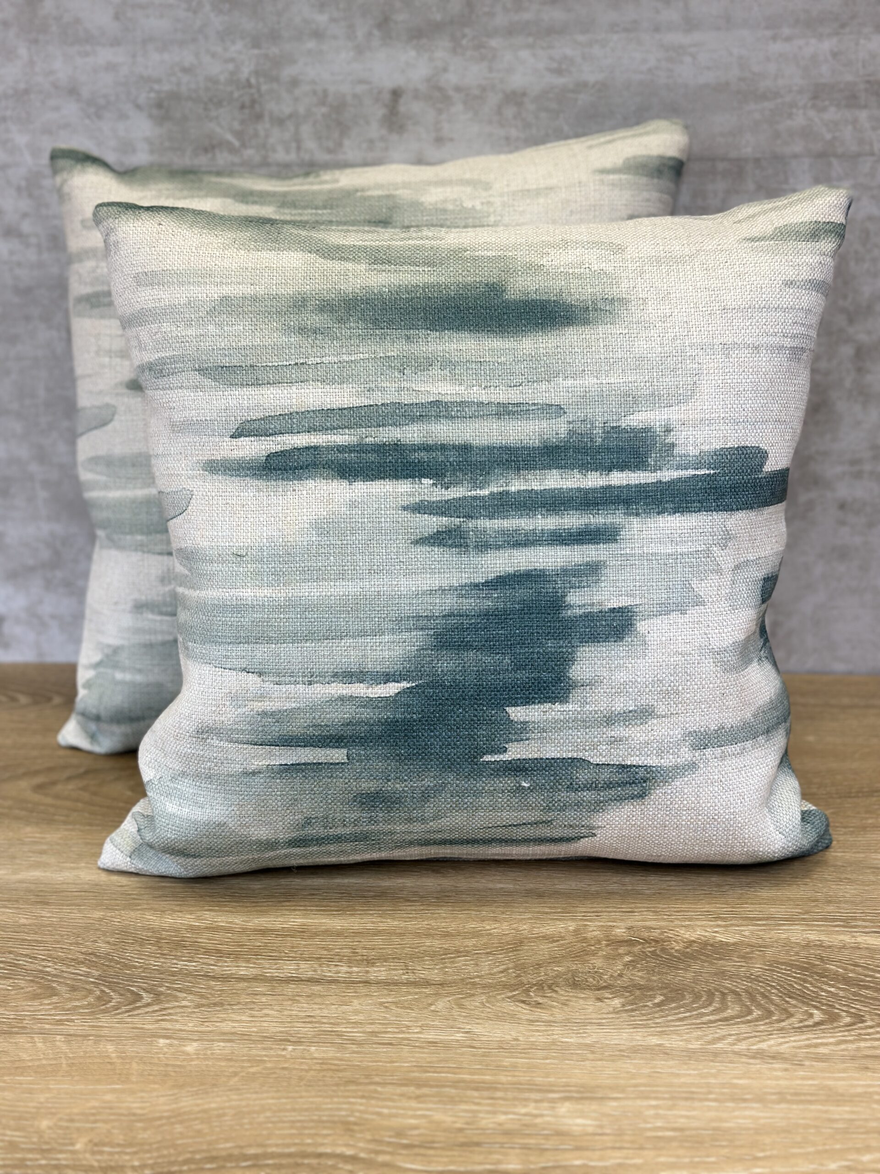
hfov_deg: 30.3
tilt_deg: -18.2
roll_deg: +1.3
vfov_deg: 39.7
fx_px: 1627
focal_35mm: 48
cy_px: 587
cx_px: 440
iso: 64
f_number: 1.78
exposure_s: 1/161
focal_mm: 6.86
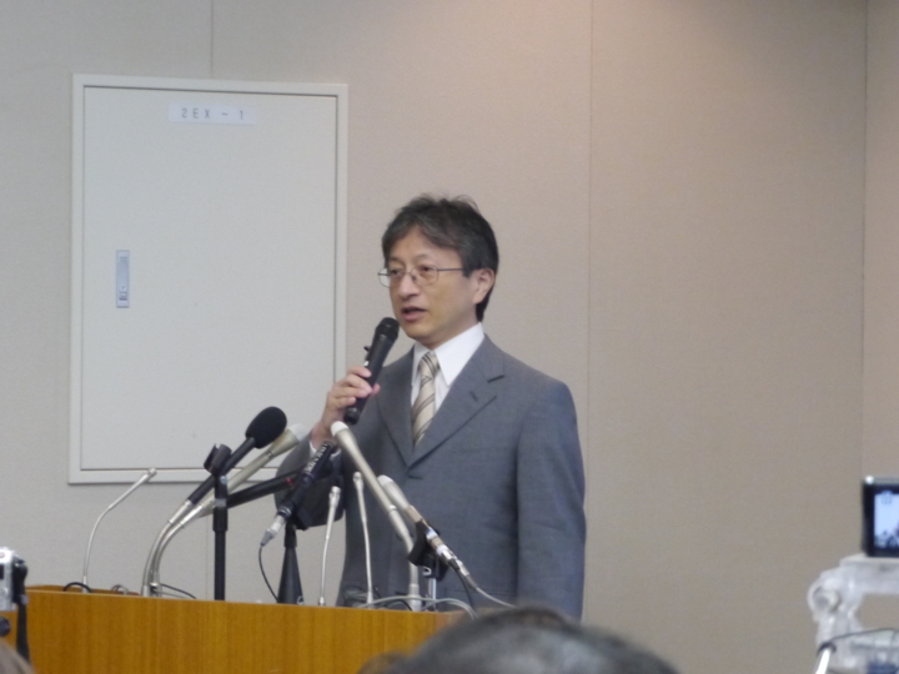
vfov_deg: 10.0
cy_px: 337
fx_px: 3870
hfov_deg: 13.3
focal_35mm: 149
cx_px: 450
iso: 1600
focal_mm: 37
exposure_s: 1/80
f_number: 5.6
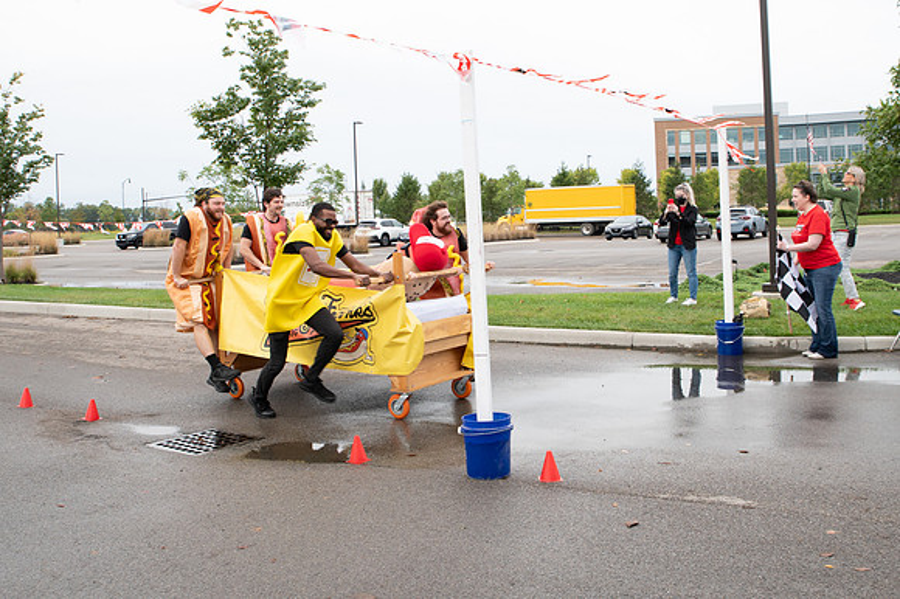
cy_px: 250
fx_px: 950
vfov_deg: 34.9
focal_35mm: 38
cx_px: 465
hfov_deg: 50.7
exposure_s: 1/250
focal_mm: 26
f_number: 7.1
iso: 640
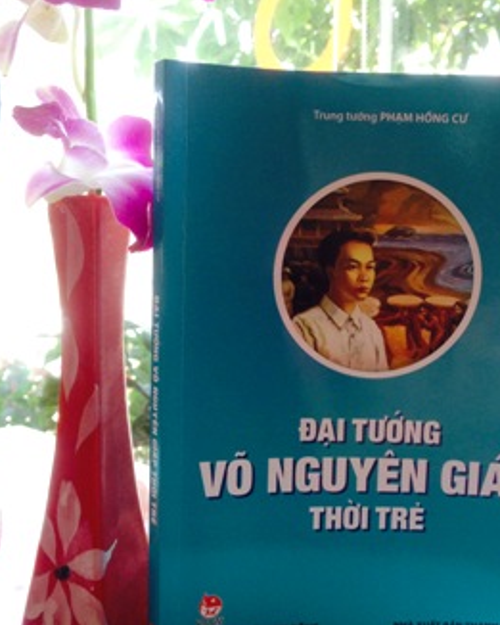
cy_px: 336
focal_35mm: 47
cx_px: 303
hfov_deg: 32.0
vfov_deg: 39.5
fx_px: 869
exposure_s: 1/30
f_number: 2.4
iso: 50
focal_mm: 4.28
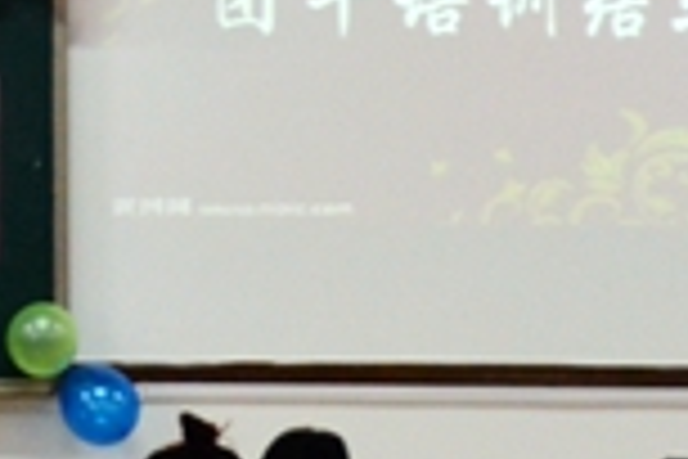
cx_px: 355
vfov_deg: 6.1
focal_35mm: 223
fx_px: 4261
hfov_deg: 9.2
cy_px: -72
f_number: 5
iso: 640
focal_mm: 38
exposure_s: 1/60
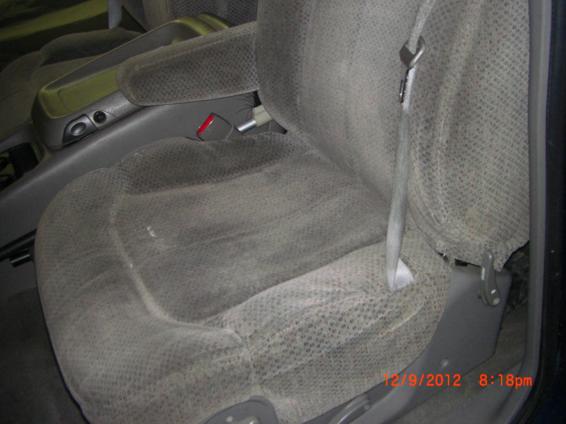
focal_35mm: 38
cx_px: 283
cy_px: 212
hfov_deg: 49.0
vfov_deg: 37.7
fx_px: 621
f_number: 3.4
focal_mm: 6.3
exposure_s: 1/30
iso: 200
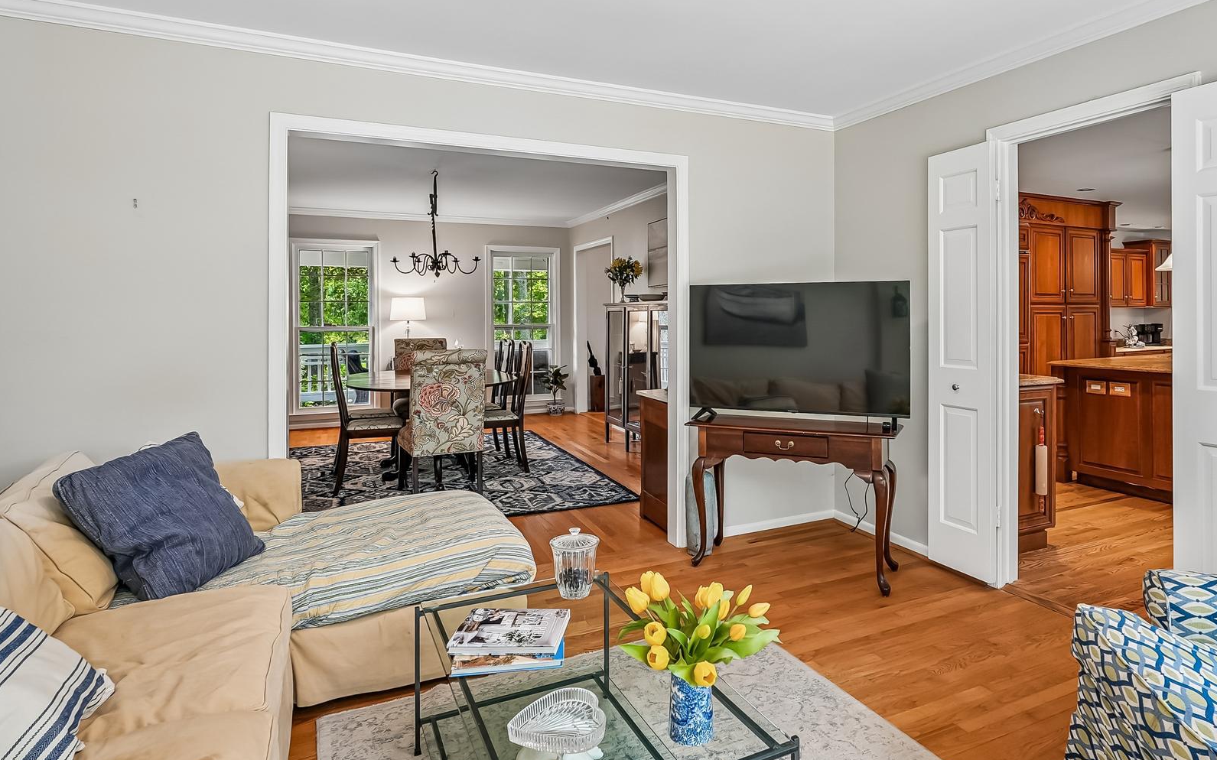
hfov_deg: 81.9
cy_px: 324
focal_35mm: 21
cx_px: 684
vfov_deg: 57.0
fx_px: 696
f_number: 8
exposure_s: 1/1.67
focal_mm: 16
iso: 100
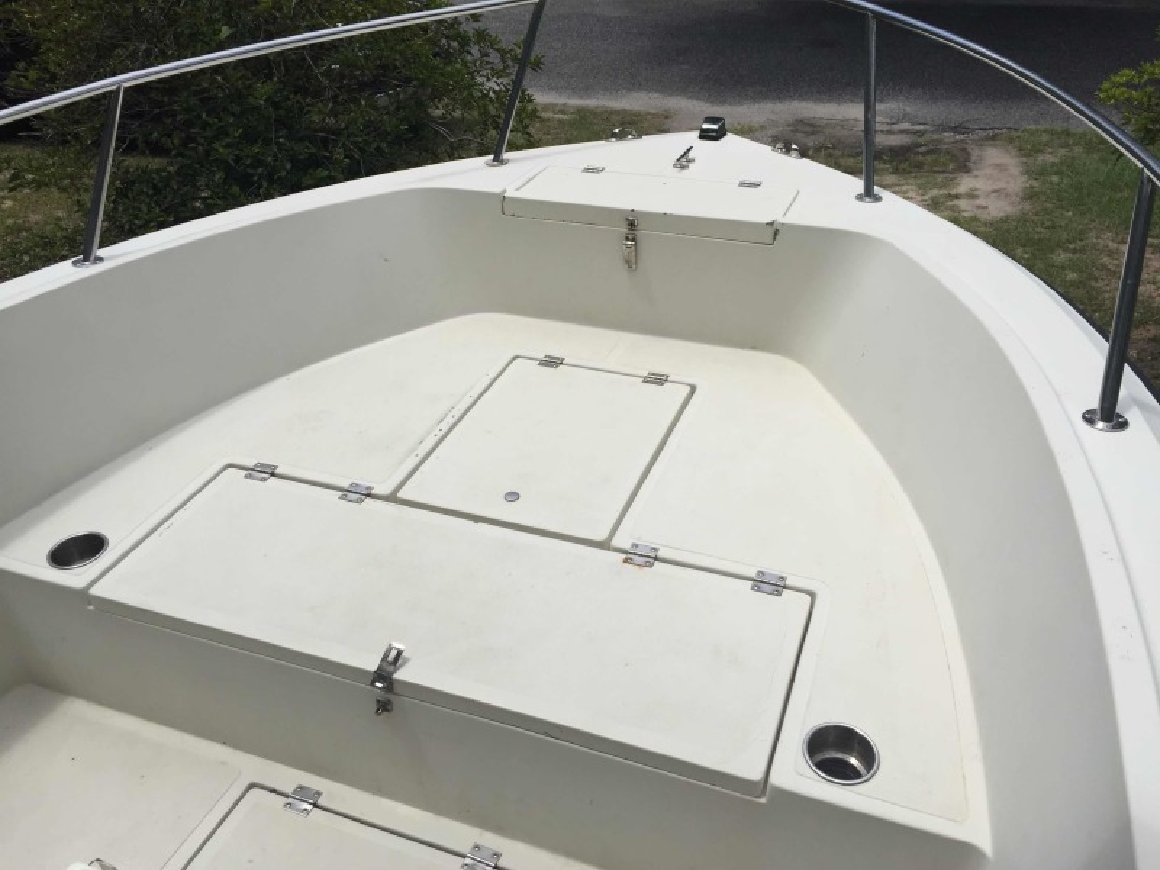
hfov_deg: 61.7
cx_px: 580
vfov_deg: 48.2
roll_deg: +2.8
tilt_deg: -32.3
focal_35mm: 29
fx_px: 972
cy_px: 435
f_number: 2.2
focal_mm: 4.15
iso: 32
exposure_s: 1/4405
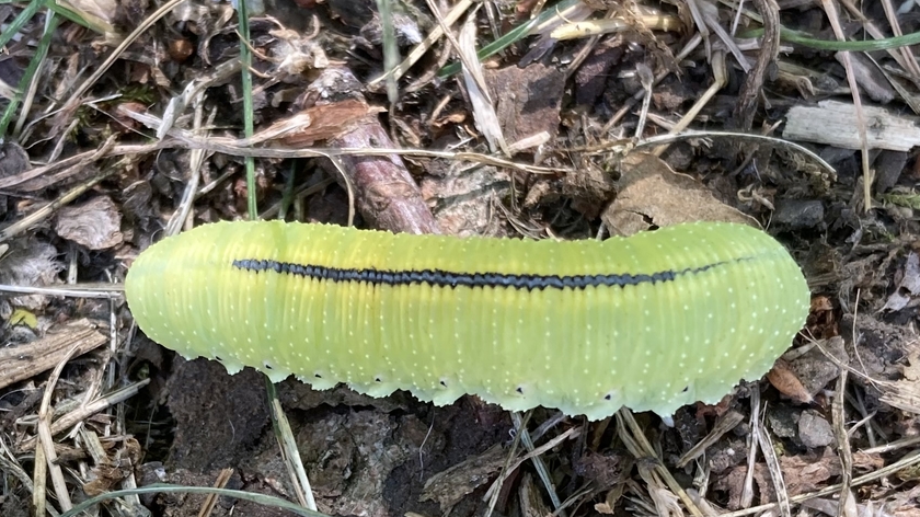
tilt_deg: -76.1
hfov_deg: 62.6
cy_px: 333
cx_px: 465
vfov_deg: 37.4
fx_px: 756
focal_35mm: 31
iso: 64
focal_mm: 3.99
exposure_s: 1/121
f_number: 1.8
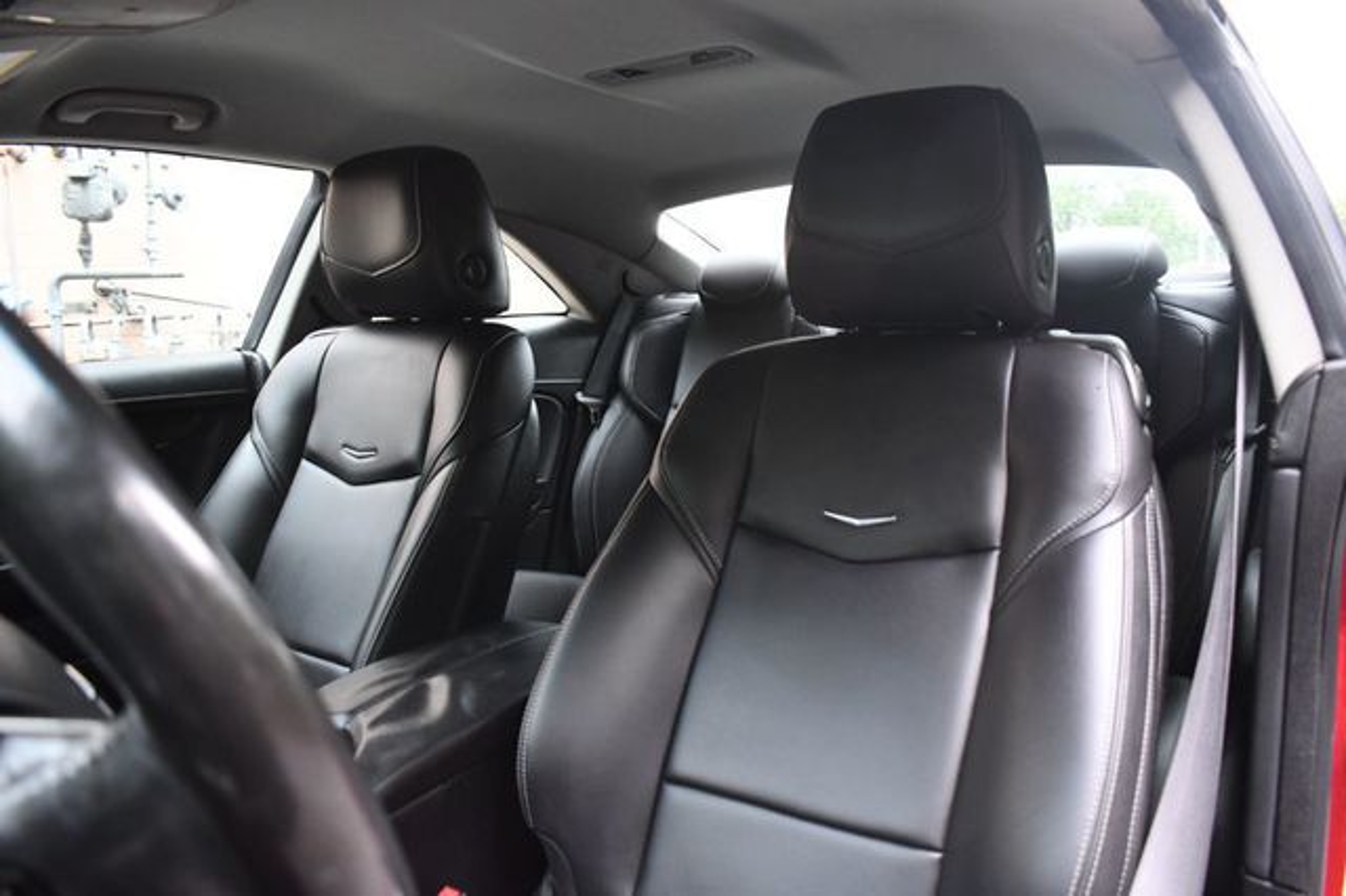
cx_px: 673
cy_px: 448
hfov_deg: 67.4
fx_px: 1009
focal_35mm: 27
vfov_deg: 47.9
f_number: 3.5
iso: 1600
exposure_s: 1/125
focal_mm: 18
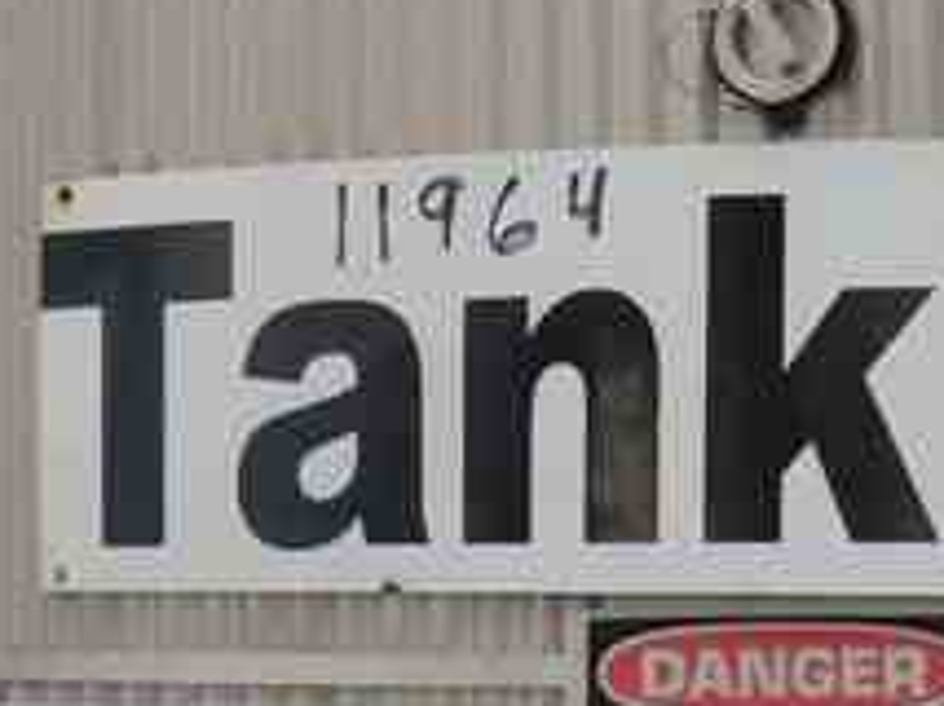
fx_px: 3187
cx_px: 587
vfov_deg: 12.6
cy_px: 589
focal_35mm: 117
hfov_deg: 16.8
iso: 100
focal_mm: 8.9
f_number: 3.6
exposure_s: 1/60
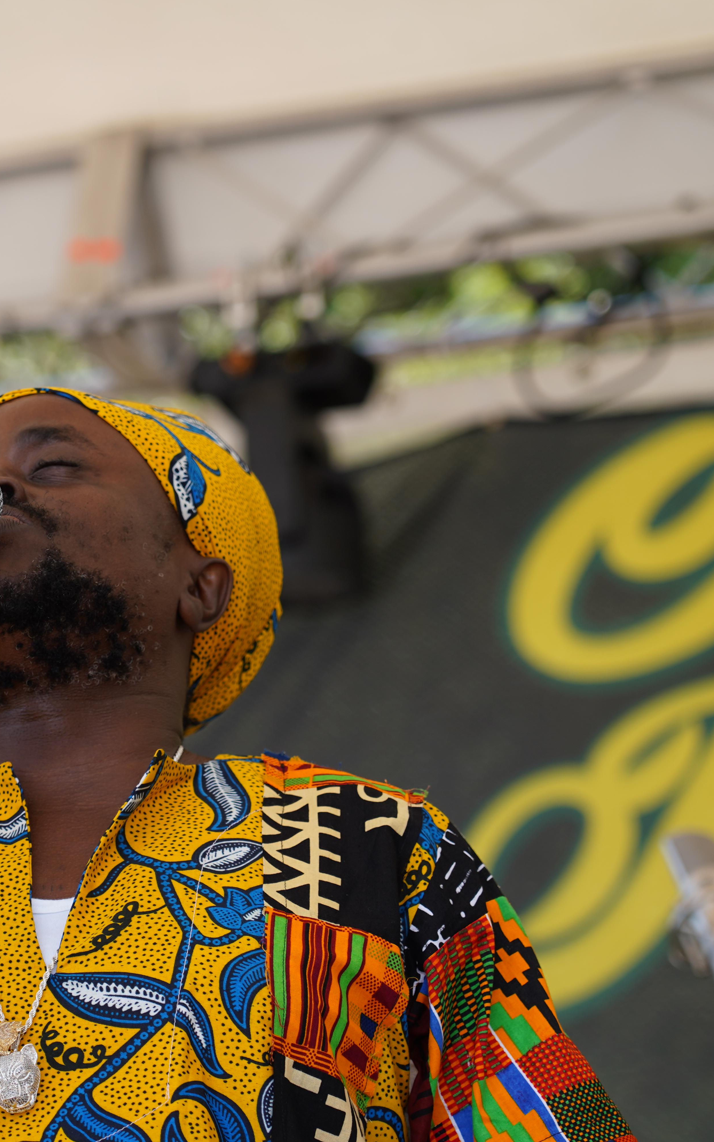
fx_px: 5012
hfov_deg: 8.1
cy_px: 571
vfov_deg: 13.0
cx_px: 132
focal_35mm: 161
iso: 100
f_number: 4.5
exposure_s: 1/200
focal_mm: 105
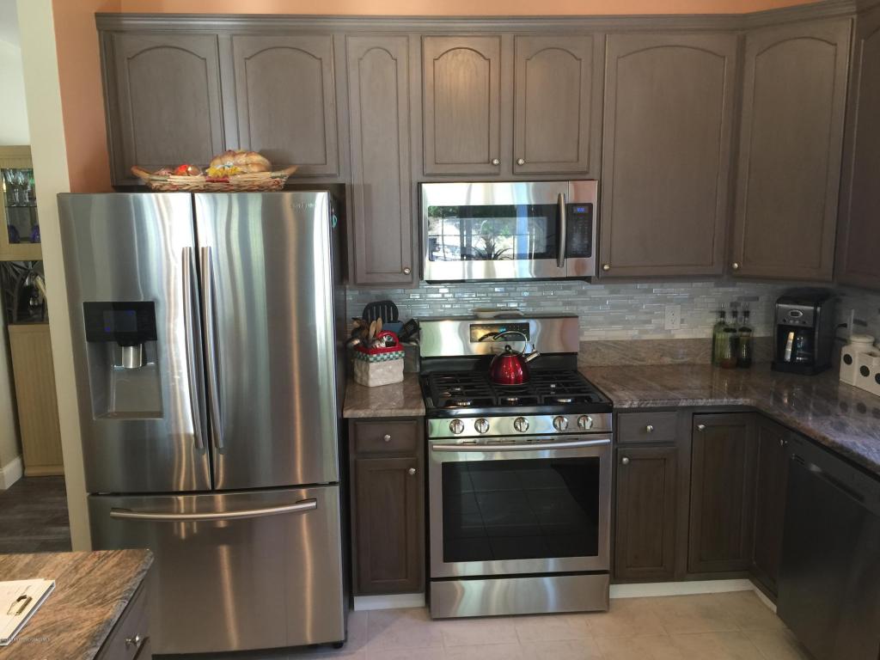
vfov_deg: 48.2
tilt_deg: -9.1
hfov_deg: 61.7
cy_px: 330
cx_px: 440
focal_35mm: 29
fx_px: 737
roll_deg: +0.4
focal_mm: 4.15
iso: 40
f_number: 2.2
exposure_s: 1/15
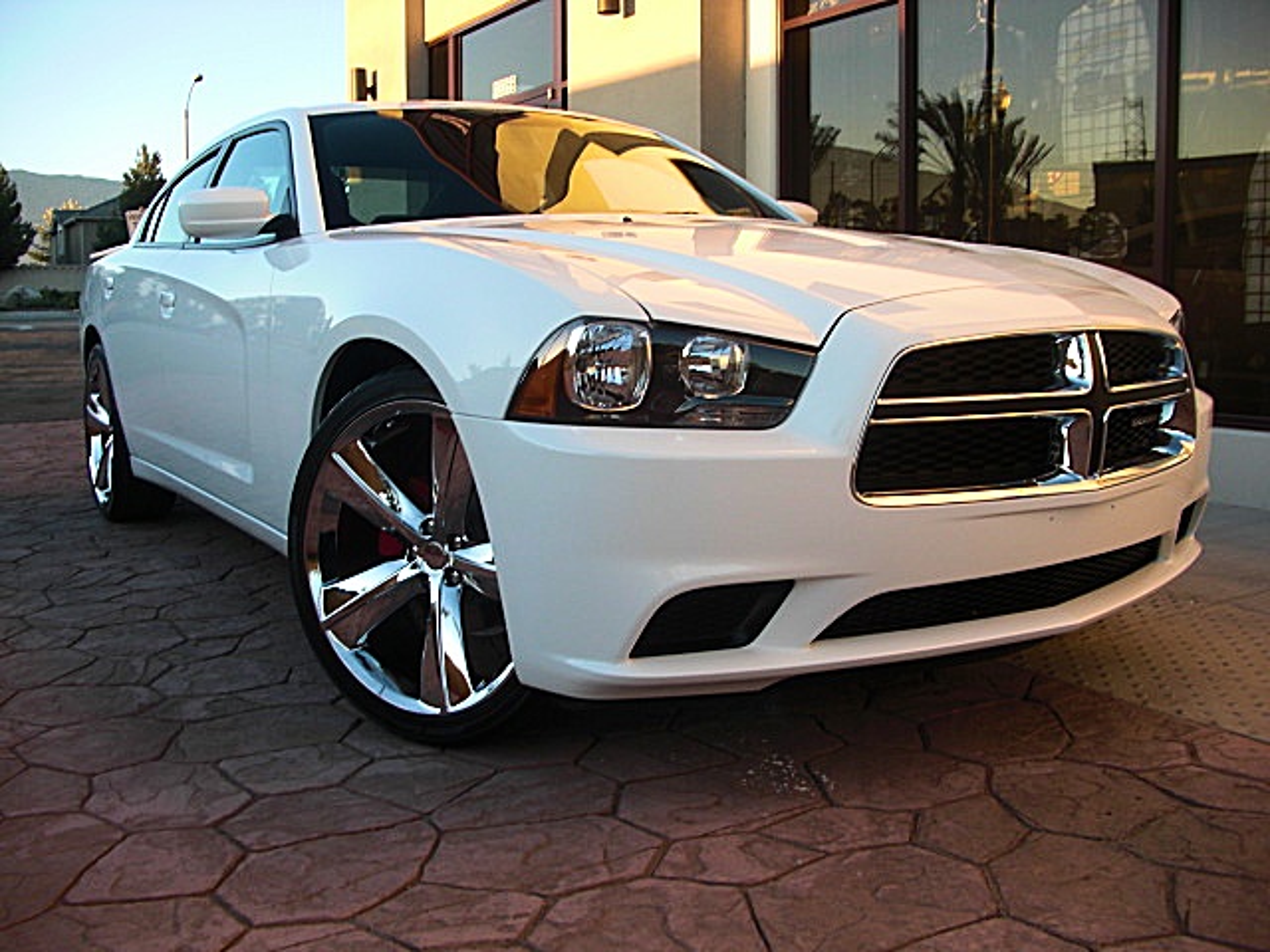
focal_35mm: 36
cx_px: 635
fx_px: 1321
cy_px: 476
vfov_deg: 39.7
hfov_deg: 51.4
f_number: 2.8
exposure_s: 1/100
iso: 50
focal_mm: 6.3
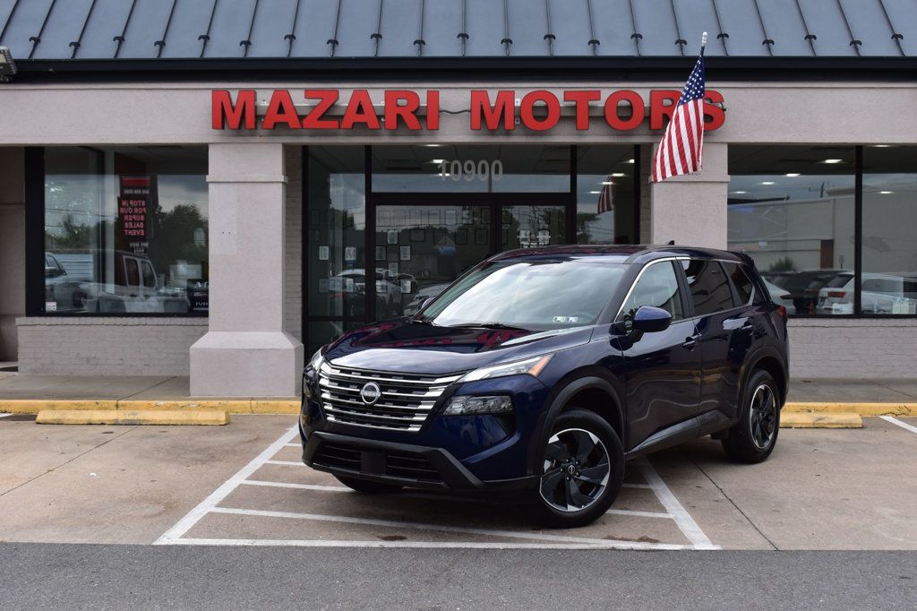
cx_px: 458
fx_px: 1184
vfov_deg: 28.9
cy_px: 306
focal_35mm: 46
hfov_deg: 42.3
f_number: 10
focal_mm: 31
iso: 400
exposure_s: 1/320
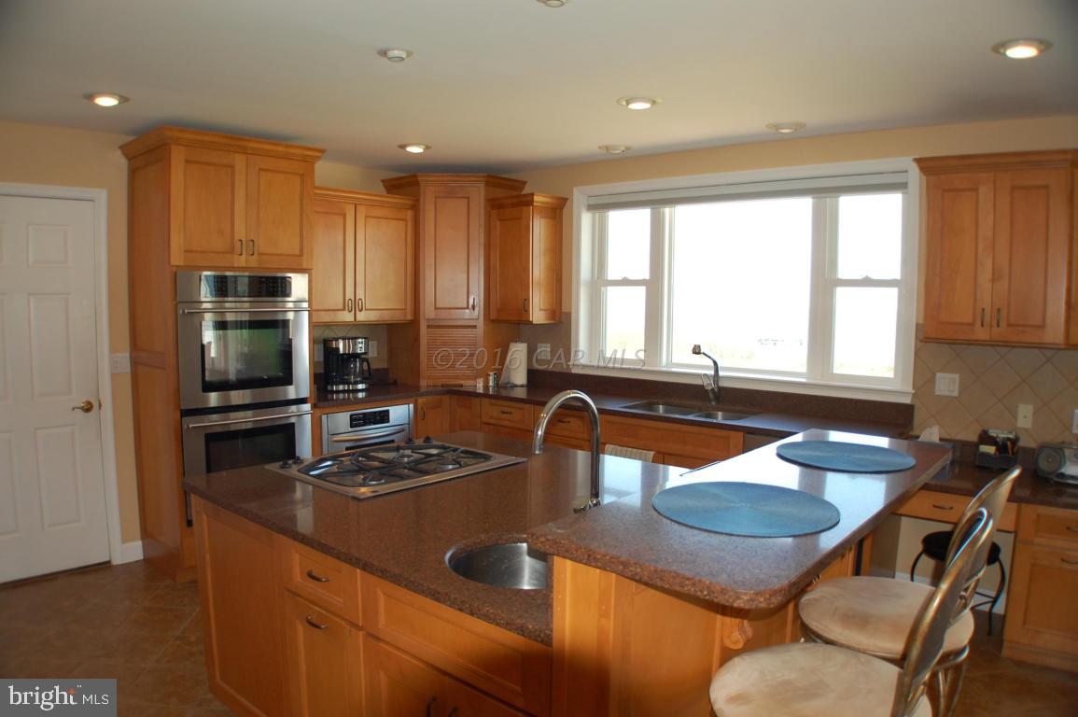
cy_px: 358
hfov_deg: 62.0
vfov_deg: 43.5
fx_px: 898
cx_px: 539
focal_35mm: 30
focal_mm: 20
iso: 400
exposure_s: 1/160
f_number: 3.8
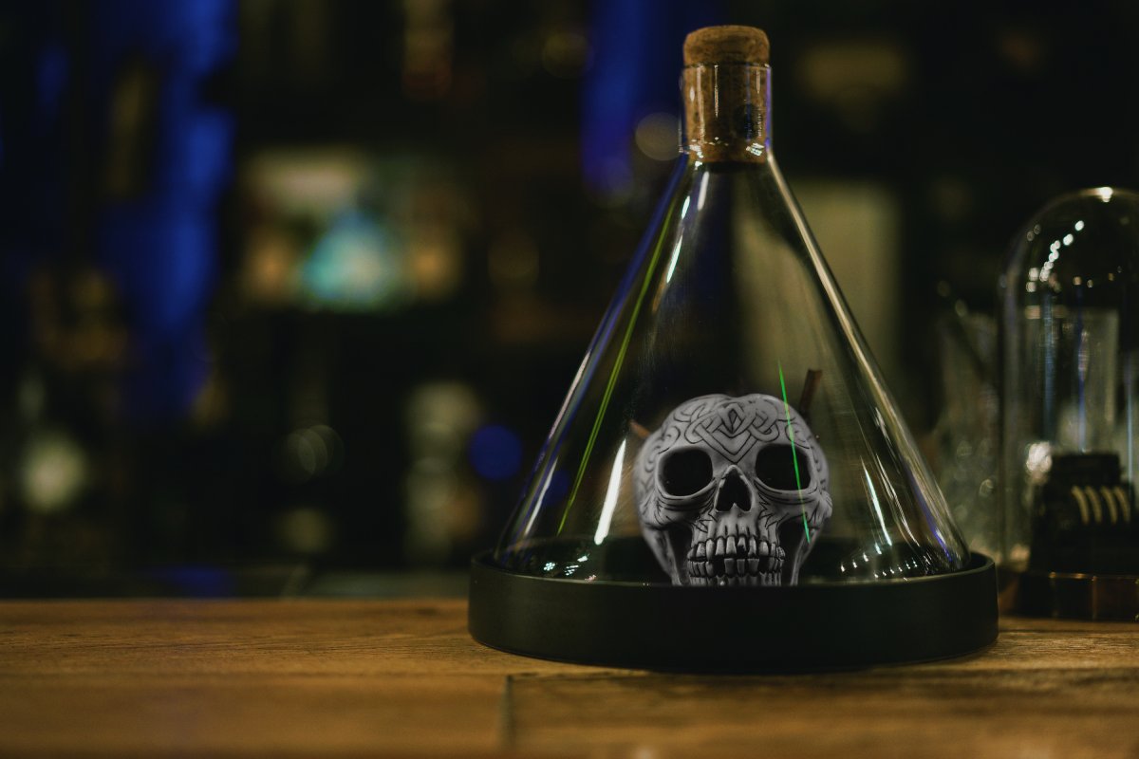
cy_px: 380
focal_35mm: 55
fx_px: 1740
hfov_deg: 36.2
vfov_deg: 24.6
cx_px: 570
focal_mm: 55
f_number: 1.8
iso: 400
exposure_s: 1/60
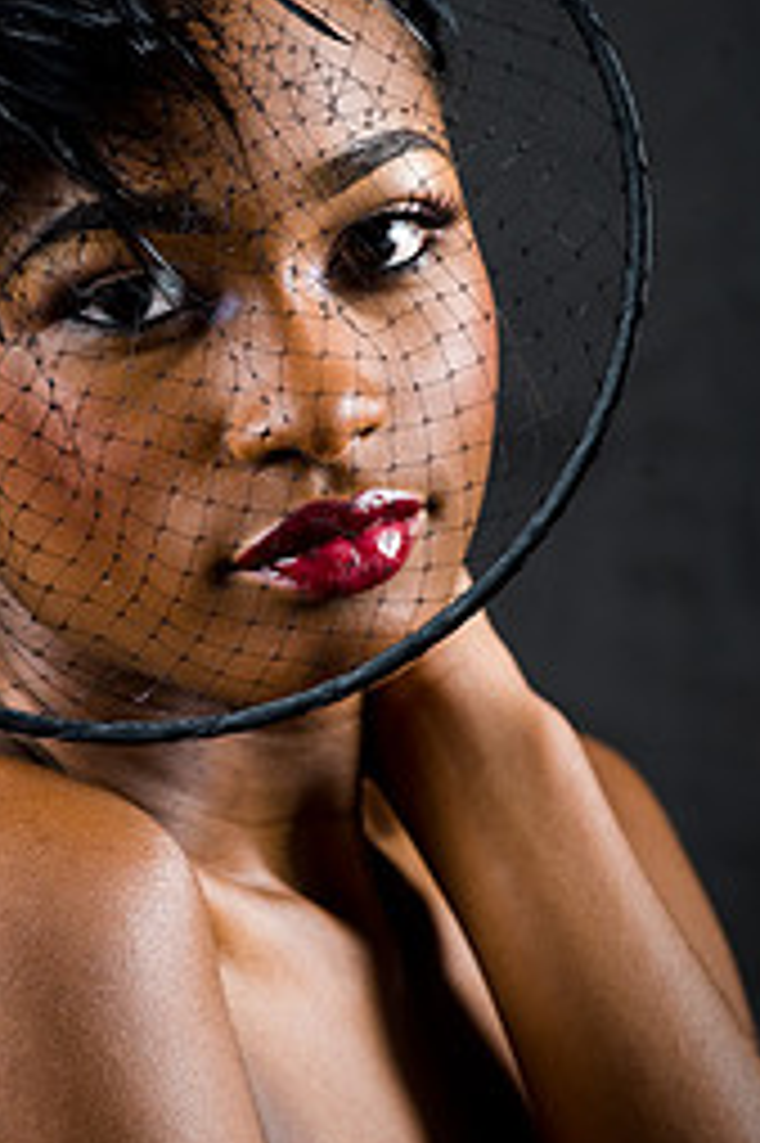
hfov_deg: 3.9
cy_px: 414
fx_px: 11224
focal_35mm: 354
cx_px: 187
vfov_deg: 5.8
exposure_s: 1/125
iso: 320
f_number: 5.6
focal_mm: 200
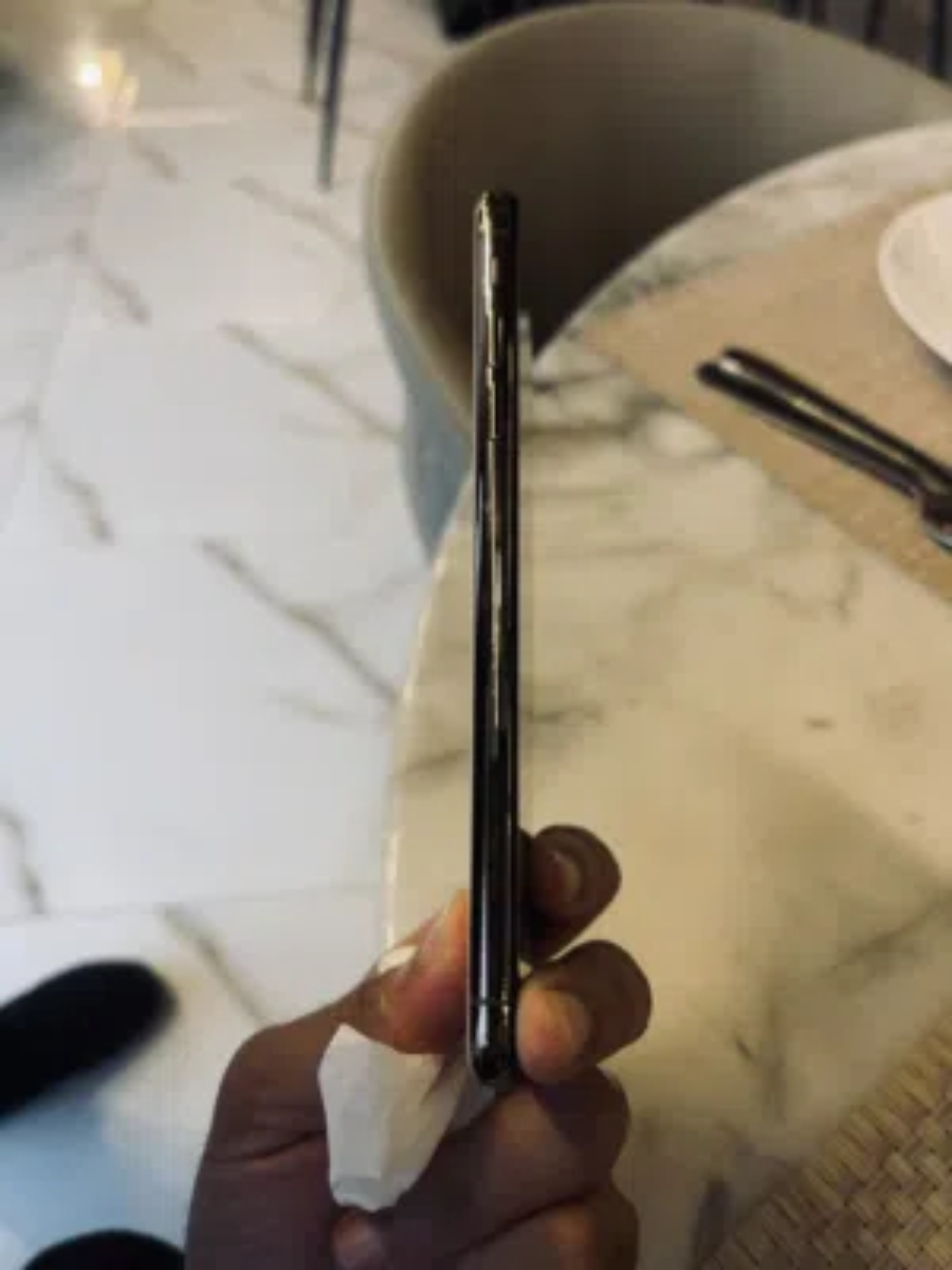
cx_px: 476
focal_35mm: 25
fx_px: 917
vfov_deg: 69.4
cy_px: 635
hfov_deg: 54.9
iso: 320
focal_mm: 5.1
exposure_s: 1/50
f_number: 1.6
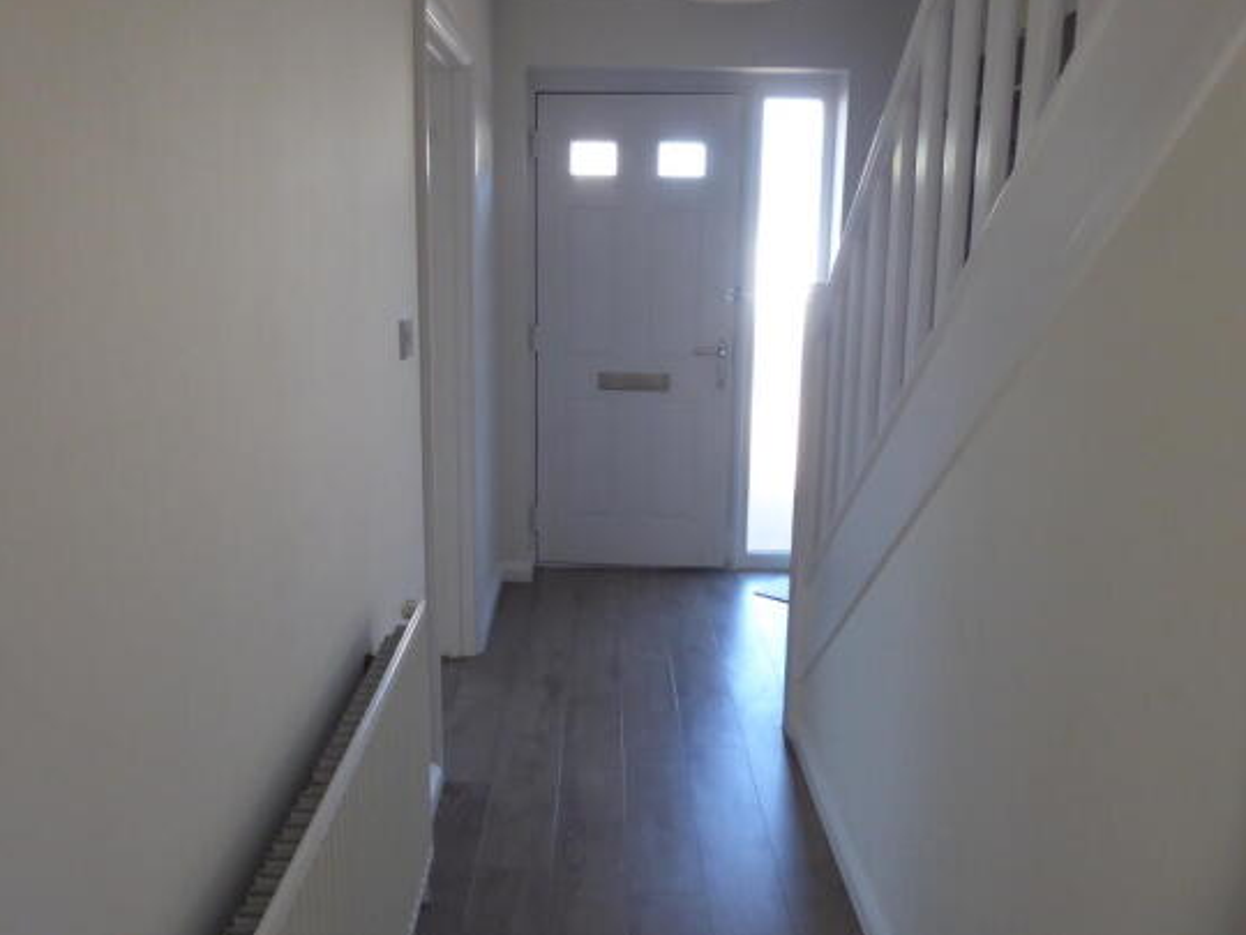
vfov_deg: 51.3
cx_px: 594
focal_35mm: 27
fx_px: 972
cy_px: 440
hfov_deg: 65.3
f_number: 3.3
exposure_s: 1/60
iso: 320
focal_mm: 4.3
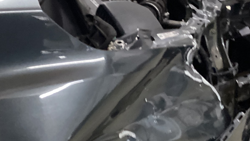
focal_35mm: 69
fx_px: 457
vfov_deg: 17.4
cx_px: 114
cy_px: 100
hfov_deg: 30.6
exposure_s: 1/30
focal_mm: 3.3
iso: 640
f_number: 2.4
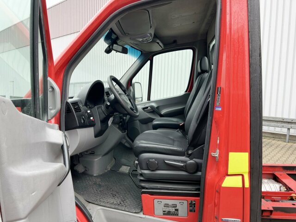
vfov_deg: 53.1
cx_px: 148
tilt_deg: -4.6
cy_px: 111
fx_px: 222
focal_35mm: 26
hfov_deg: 67.3
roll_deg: -1.7
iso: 40
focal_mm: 5.7
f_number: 1.5
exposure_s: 1/121
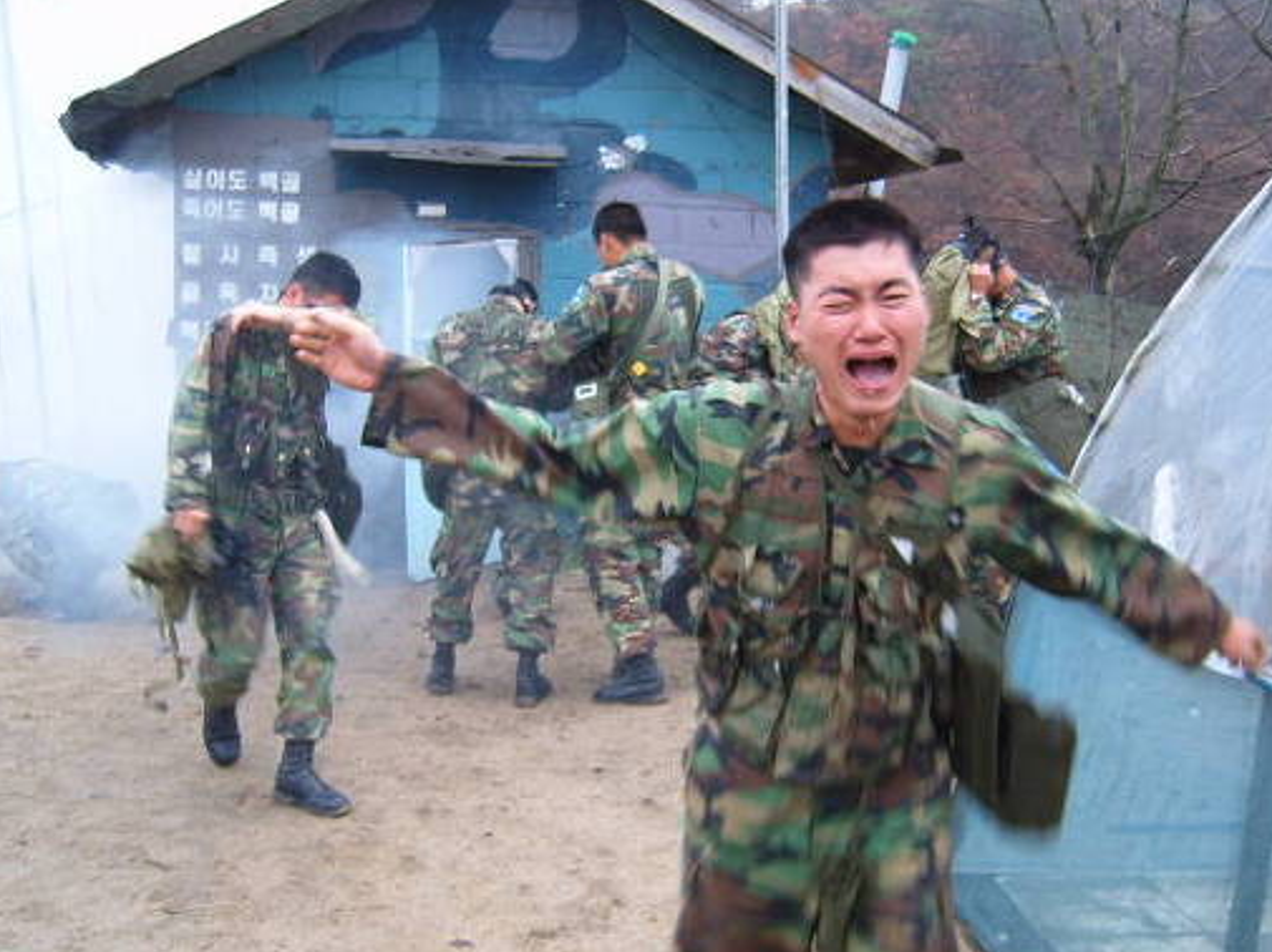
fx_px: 1616
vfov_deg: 32.8
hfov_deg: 43.0
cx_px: 667
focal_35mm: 44
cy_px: 458
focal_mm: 6.2
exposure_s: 1/30
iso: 63
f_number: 2.9
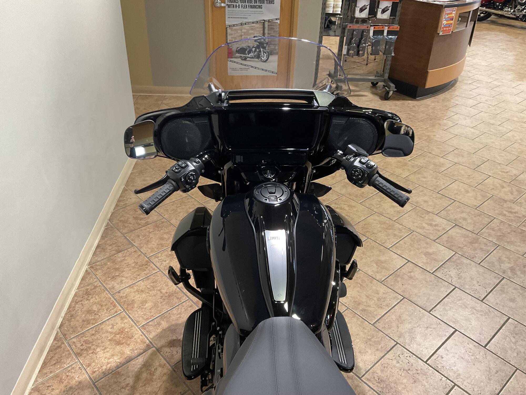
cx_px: 263
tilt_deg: -32.4
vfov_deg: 48.2
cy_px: 198
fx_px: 441
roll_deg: -2.2
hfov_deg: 61.7
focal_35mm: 29
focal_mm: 3
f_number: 1.8
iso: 125
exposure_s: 1/60
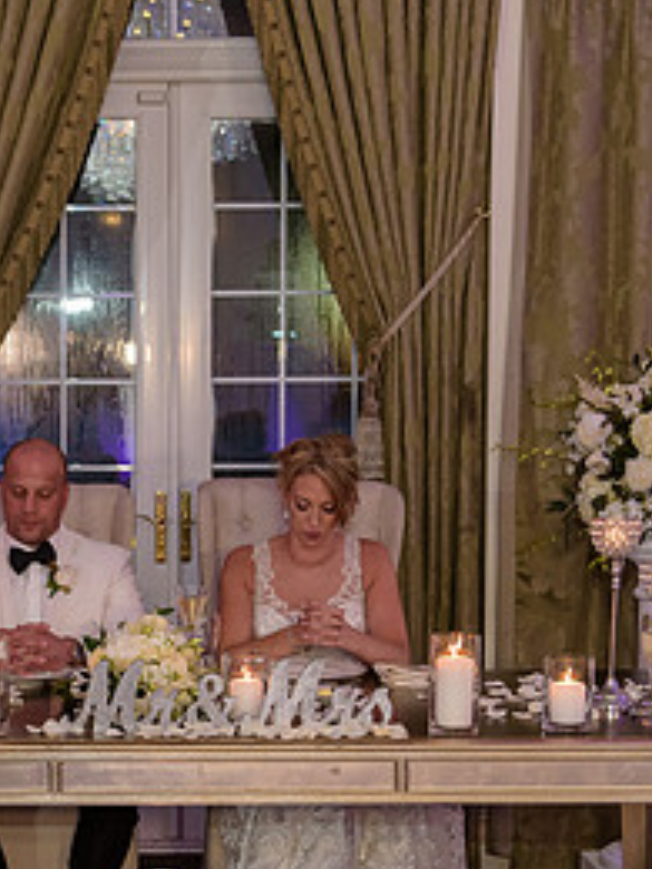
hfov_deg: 16.1
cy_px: 600
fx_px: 2260
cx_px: 30
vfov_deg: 21.7
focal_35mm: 90
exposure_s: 1/125
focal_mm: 42
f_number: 3.2
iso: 1600
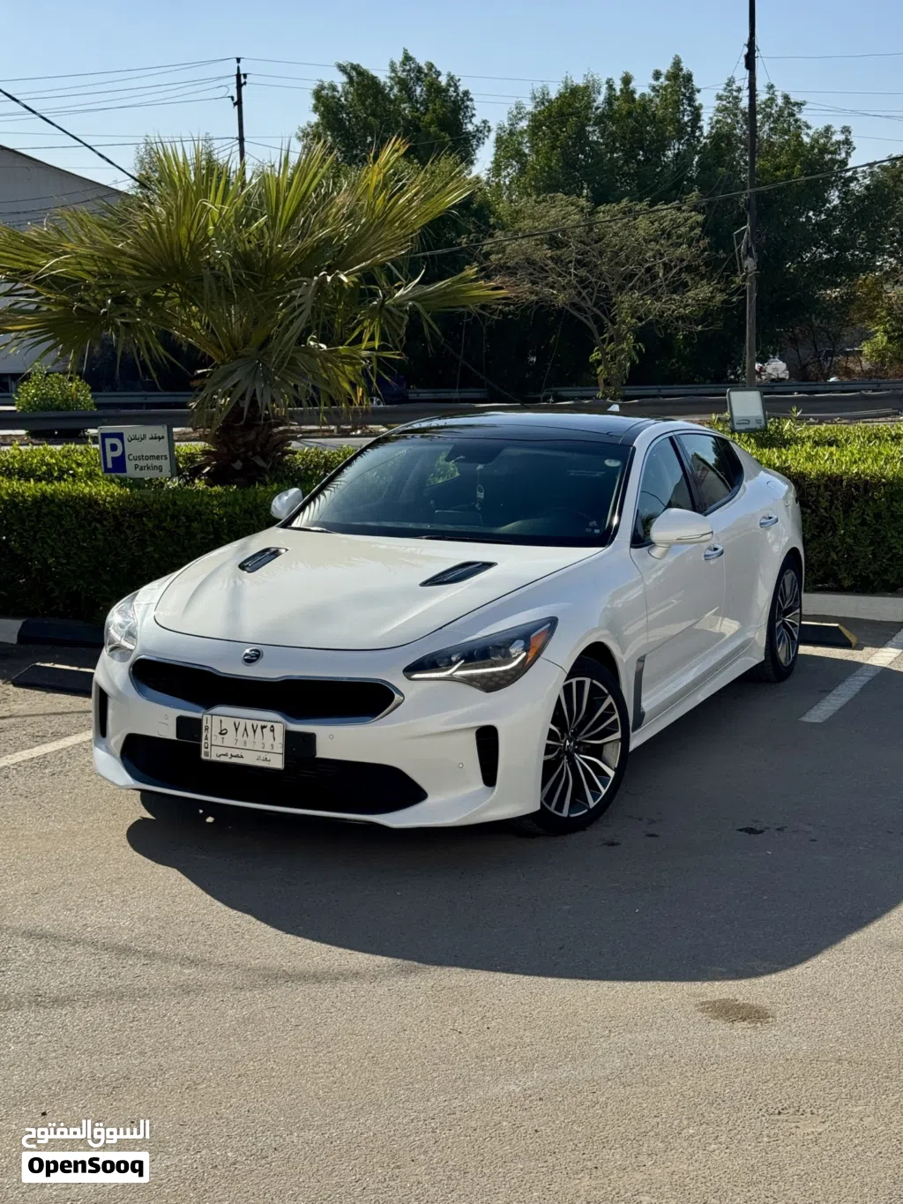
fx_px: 1669
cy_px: 602
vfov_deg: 39.7
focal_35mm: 48
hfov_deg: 30.3
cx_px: 452
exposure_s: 1/7092
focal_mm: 6.76
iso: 80
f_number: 1.78
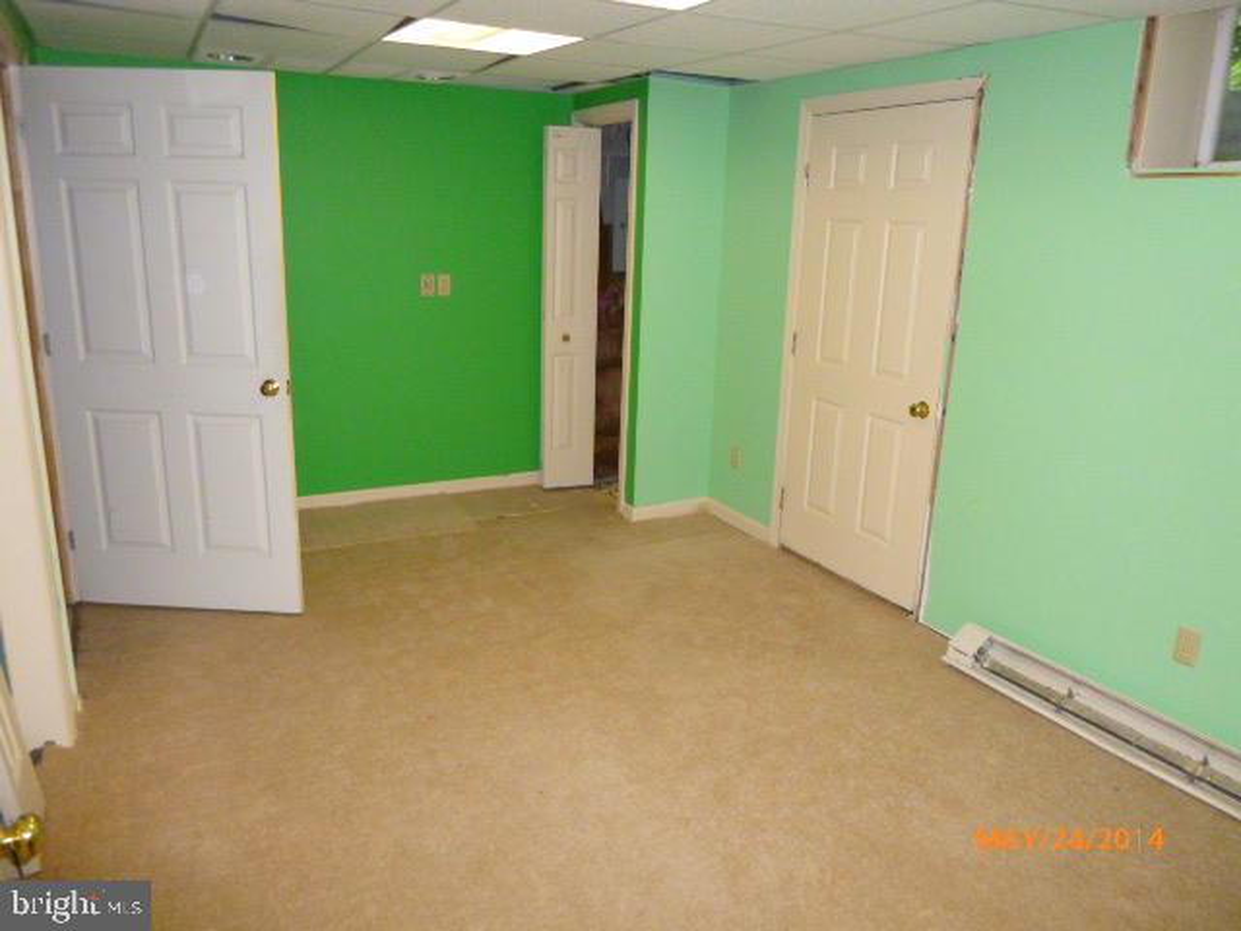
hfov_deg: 69.4
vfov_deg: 54.9
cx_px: 620
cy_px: 466
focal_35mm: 25
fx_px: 896
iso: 400
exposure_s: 1/60
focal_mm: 4.5
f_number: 3.1
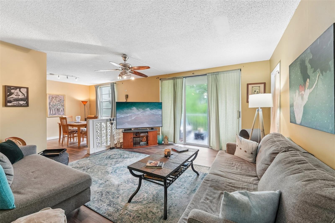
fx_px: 130
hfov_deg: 104.3
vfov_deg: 81.2
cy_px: 112
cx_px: 168
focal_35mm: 14
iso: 320
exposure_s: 1/2.5
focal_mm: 14
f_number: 11
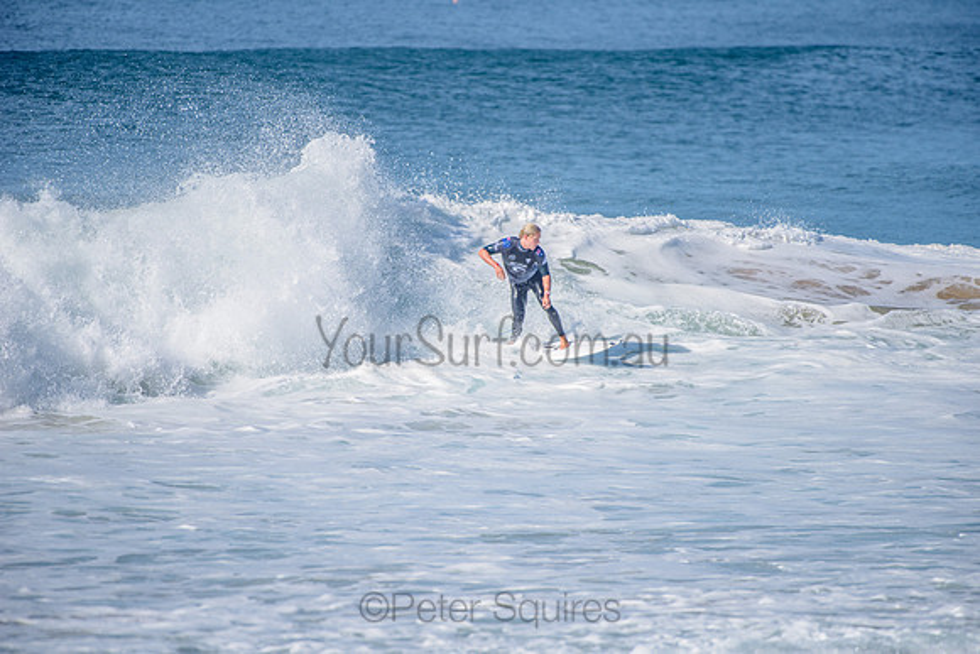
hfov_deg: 4.1
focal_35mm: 500
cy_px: 327
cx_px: 490
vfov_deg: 2.8
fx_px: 13614
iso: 200
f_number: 5.6
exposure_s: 1/2500
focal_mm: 500
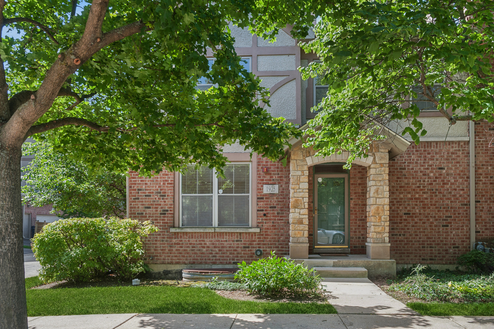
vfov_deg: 47.9
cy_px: 164
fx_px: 370
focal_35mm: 27
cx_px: 247
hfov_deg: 67.4
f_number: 8
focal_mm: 27
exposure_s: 1/250
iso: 400
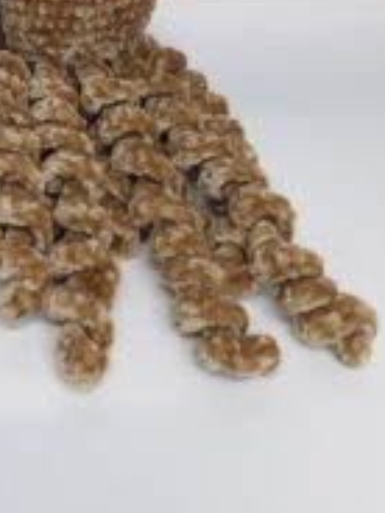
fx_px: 741
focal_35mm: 50
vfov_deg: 35.4
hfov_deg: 28.0
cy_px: 28
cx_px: 36
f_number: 1.8
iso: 80
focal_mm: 5.54
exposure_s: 1/50
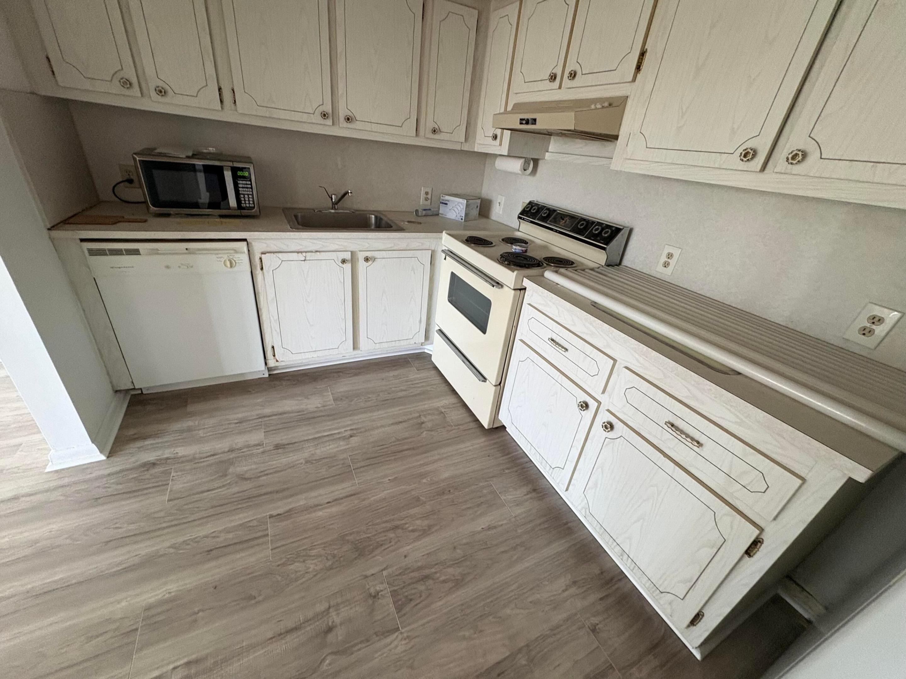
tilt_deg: -26.5
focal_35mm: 14
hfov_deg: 102.1
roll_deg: -6.4
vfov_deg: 85.7
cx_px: 453
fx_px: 366
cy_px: 340
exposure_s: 1/60
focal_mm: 2.22
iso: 400
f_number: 2.2
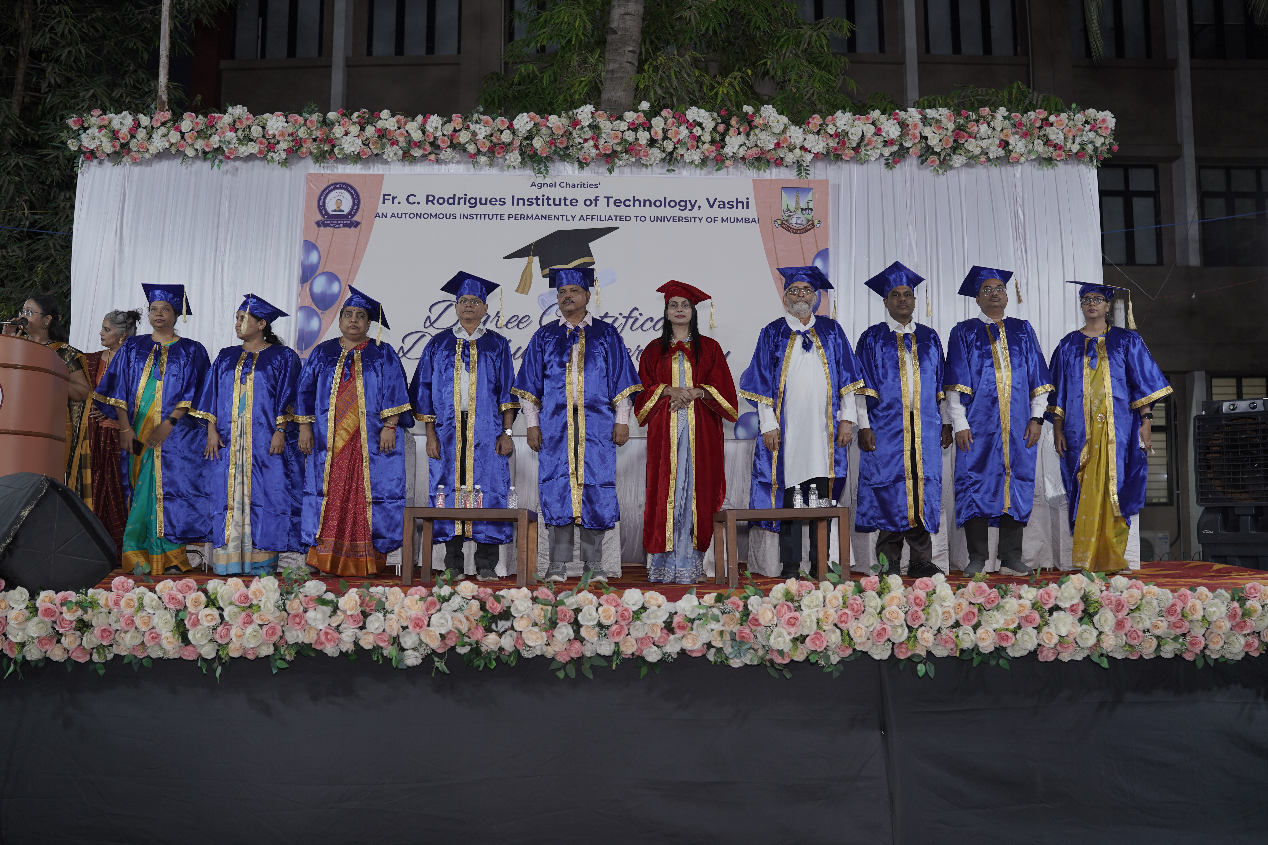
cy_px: 422
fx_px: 1233
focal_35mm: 35
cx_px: 634
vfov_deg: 37.9
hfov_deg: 54.4
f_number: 2.8
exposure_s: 1/50
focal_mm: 35
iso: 125
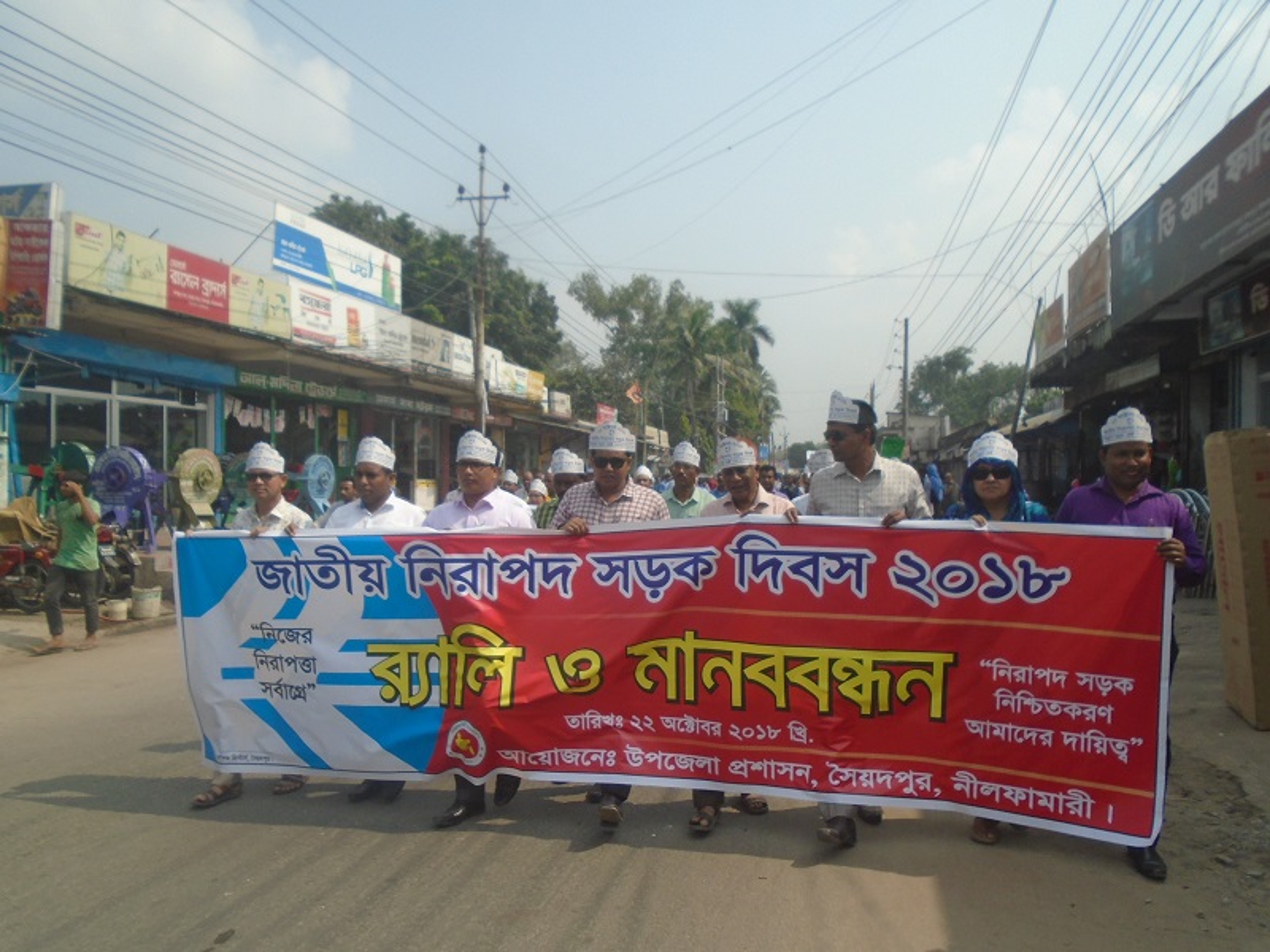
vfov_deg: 53.1
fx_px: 954
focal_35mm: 26
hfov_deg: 67.3
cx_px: 635
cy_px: 476
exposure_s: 1/200
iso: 100
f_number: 8
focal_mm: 4.6
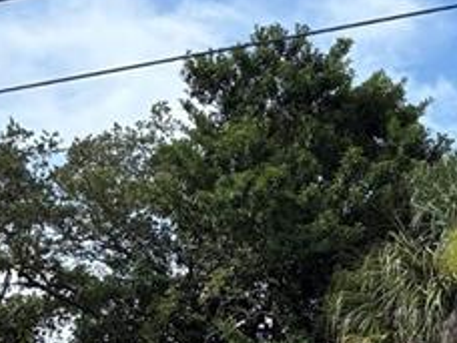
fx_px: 1809
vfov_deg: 10.5
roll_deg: +0.4
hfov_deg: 14.3
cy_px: 513
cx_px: 46
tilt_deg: +6.7
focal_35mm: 137
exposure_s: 1/2985
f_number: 1.6
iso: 50
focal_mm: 5.96
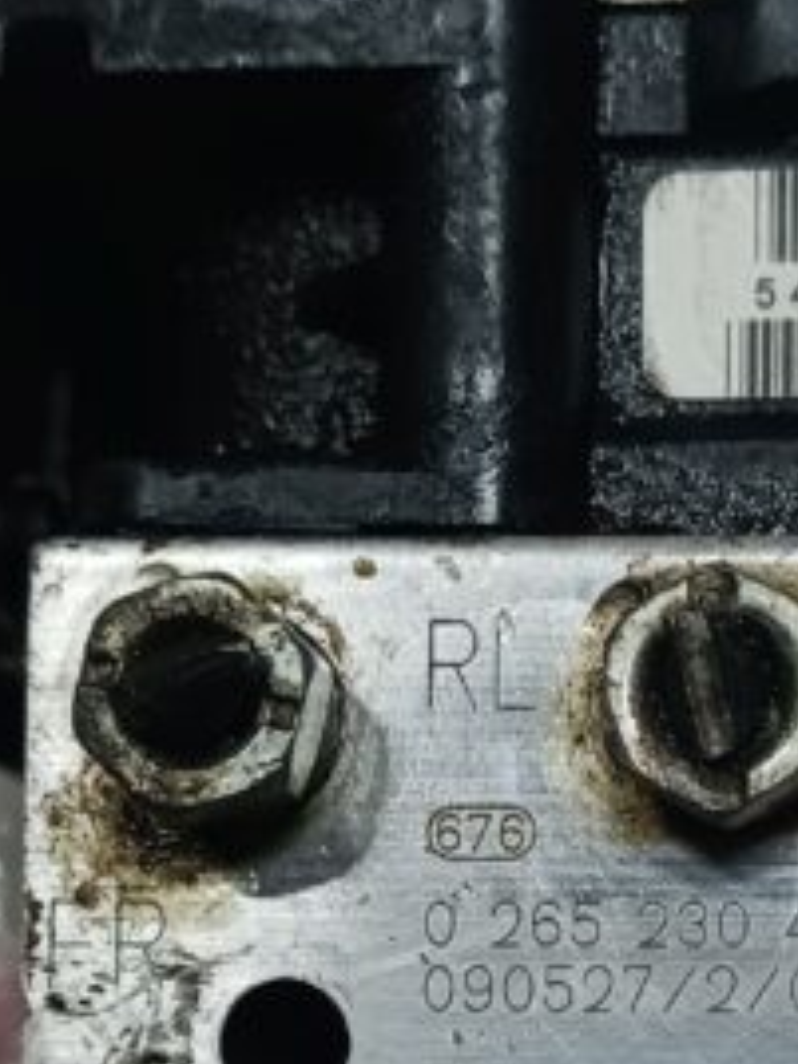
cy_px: 951
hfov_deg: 15.5
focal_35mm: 94
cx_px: 731
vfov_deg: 20.5
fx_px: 2889
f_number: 1.8
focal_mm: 4
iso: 250
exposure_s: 1/33.3
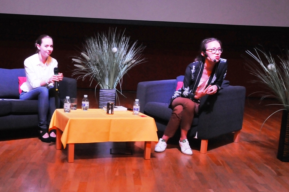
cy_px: 110
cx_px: 108
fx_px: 457
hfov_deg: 34.9
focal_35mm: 57
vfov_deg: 23.7
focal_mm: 28
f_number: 10
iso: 3200
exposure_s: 1/60
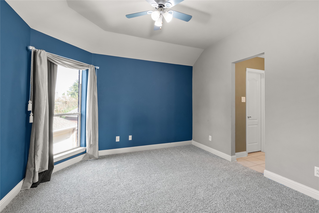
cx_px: 160
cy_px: 106
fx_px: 133
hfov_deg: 100.4
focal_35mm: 15
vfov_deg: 77.3
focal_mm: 10
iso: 320
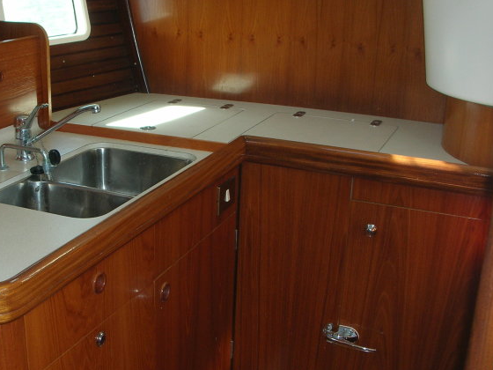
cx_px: 158
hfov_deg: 37.7
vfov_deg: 29.1
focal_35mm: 50
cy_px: 207
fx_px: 712
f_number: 3
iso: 73
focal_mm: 5.8
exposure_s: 1/60.1
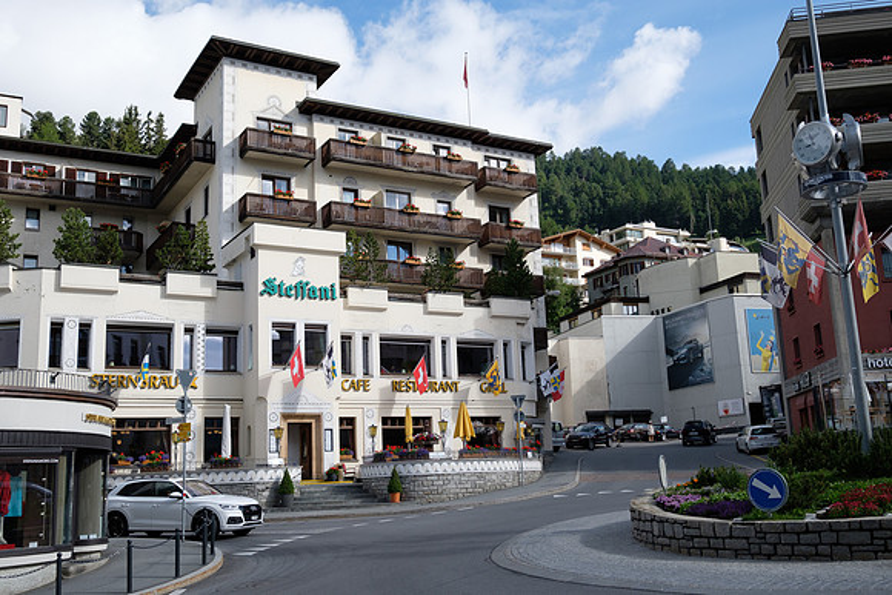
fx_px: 892
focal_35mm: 36
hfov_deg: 53.1
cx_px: 446
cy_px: 298
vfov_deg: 36.9
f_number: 5.6
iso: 200
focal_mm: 24
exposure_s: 1/550
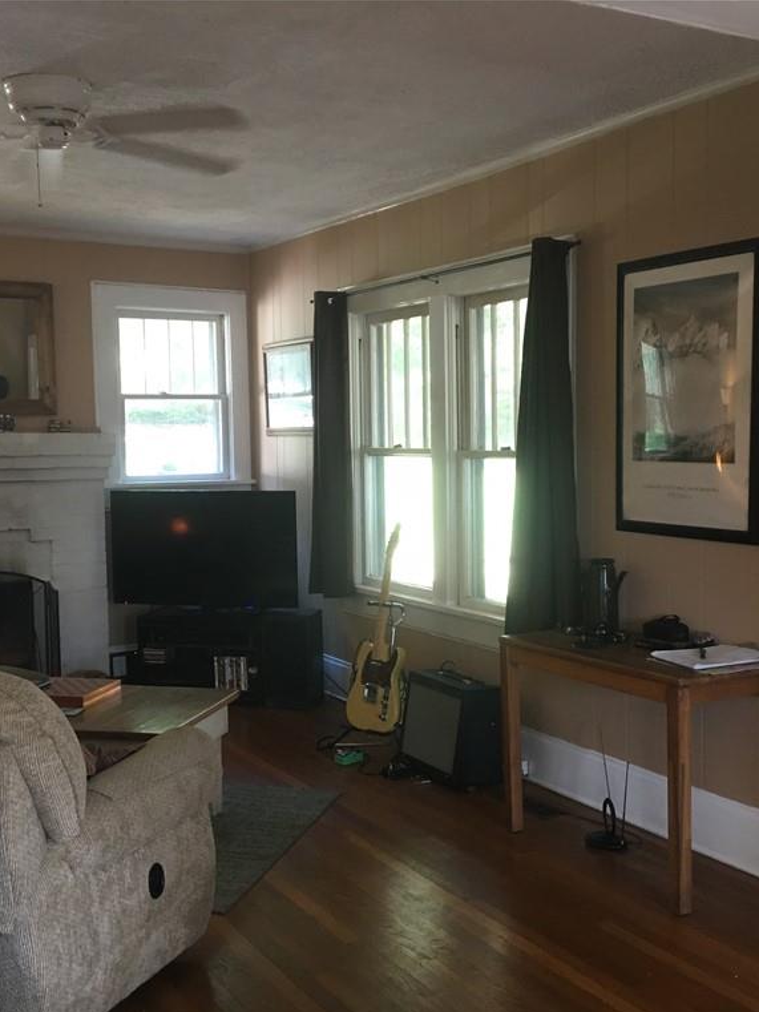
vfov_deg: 47.9
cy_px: 509
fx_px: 1140
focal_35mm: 39
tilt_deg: -4.3
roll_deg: +0.6
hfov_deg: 36.8
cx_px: 379
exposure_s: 1/30
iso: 100
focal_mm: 4.15
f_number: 2.2
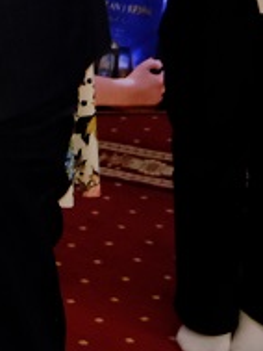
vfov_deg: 10.9
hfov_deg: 7.8
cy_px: -334
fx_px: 1690
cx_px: -502
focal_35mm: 167
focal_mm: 16
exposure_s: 1/60
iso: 2000
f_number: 4
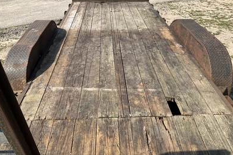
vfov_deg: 42.2
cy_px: 68
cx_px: 114
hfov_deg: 60.3
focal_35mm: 31
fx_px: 201
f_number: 1.8
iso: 25
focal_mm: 3
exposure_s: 1/1311
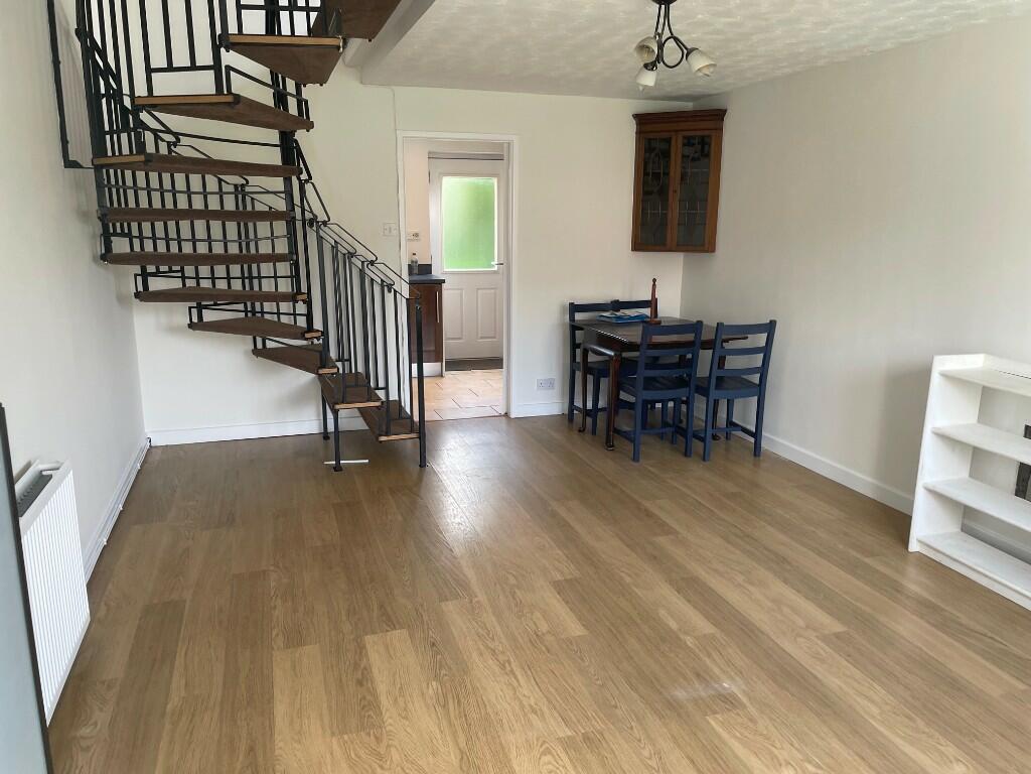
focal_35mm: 26
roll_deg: -0.1
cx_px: 516
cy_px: 387
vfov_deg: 53.1
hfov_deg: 67.3
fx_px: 774
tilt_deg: -13.1
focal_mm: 4.2
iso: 100
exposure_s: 1/121
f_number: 1.6
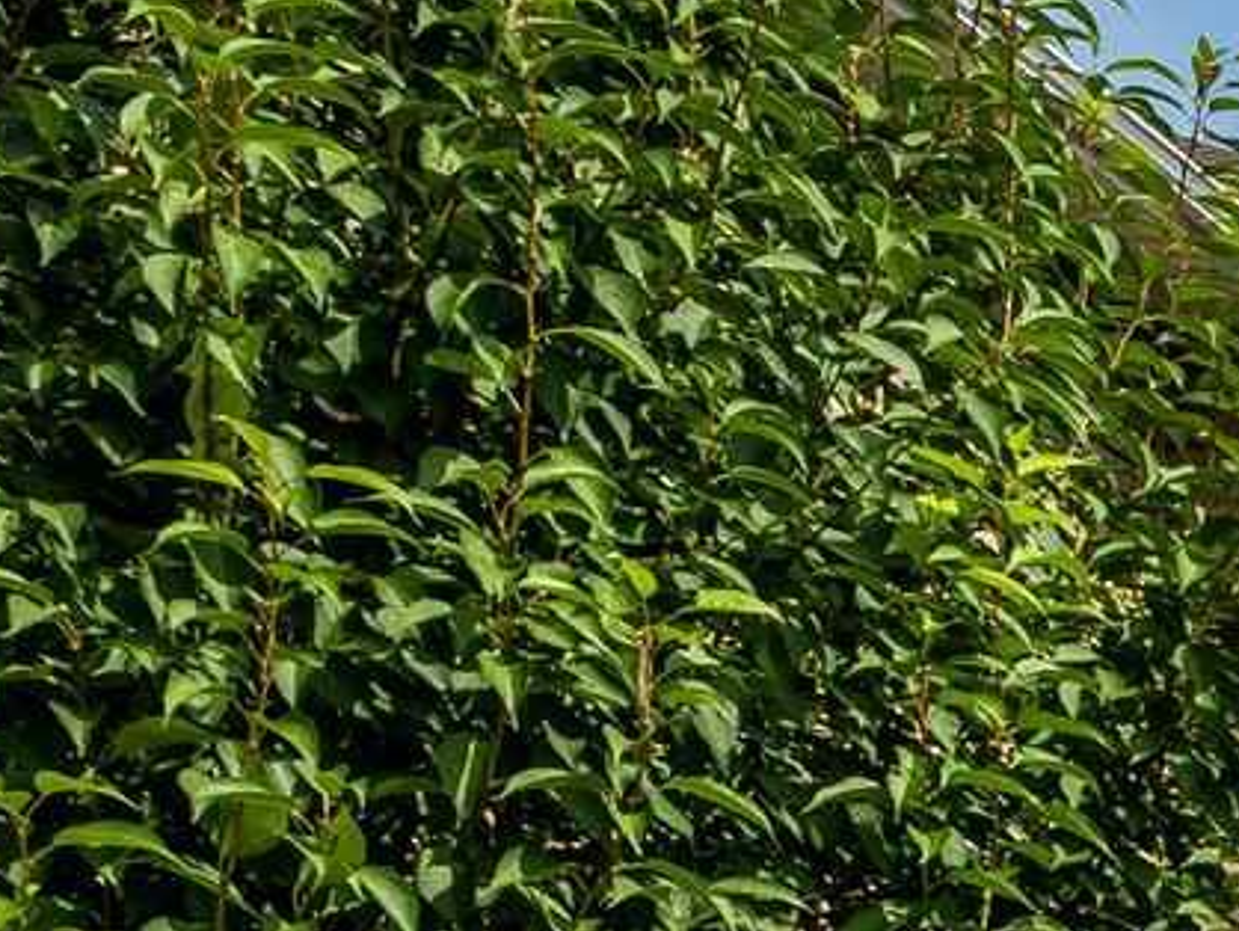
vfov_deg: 11.6
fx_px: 4047
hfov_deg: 9.3
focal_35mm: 113
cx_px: 4464
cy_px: 1930
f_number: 10
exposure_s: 1/200
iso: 100
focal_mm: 16
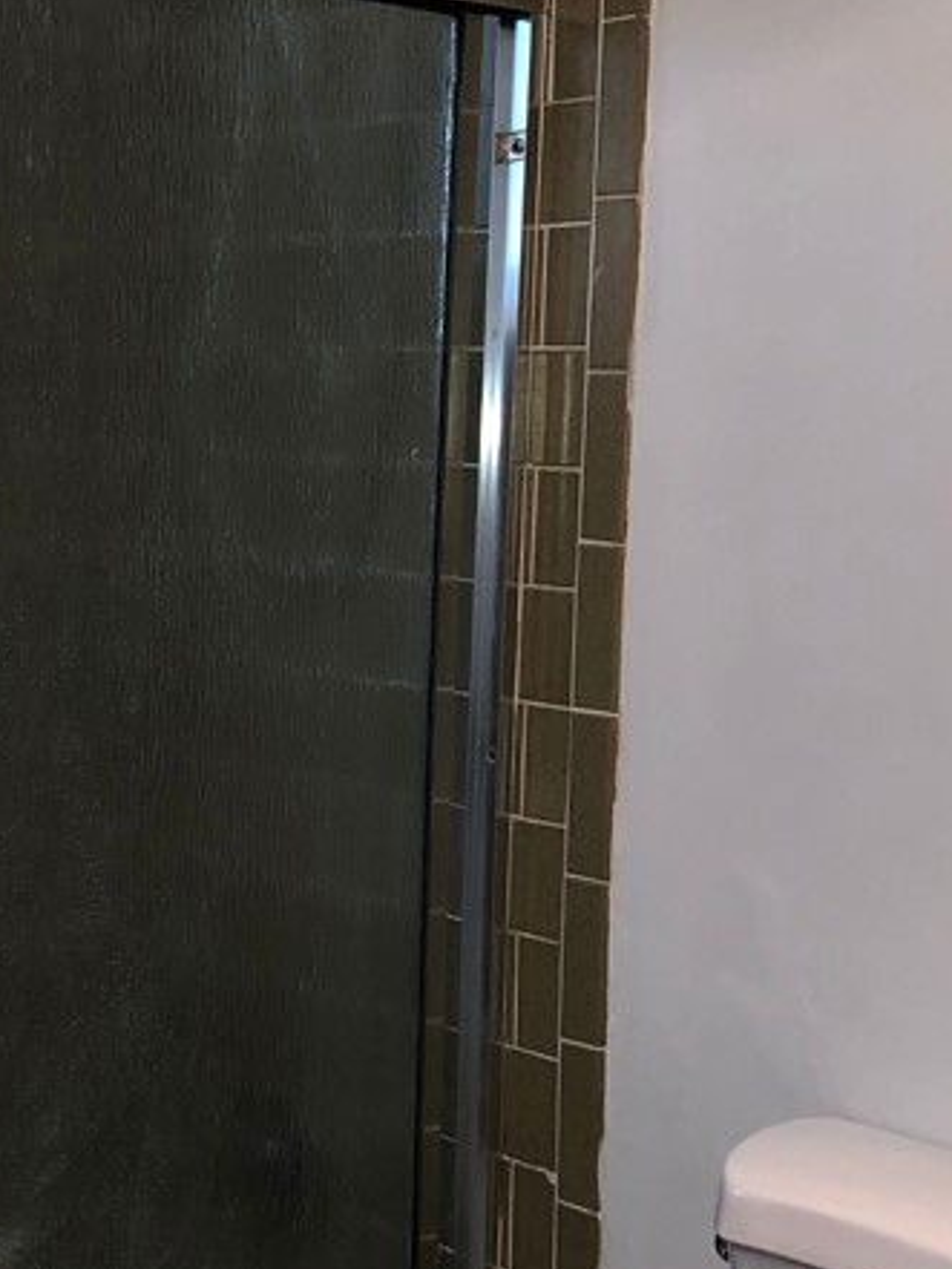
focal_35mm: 65
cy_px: 714
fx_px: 2382
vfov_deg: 29.8
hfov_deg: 22.5
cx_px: 334
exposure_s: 1/120
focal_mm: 4
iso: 40
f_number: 1.8
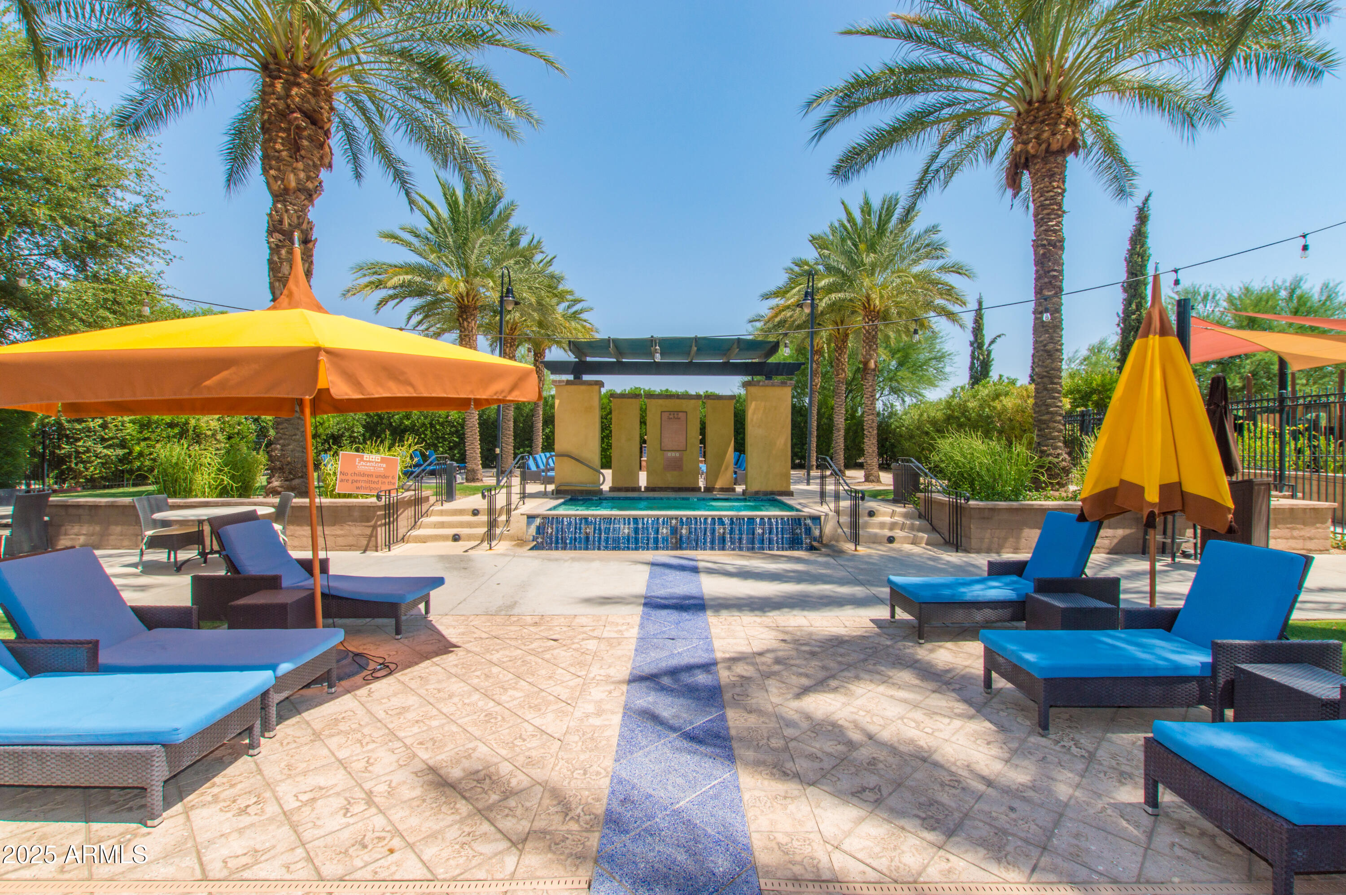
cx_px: 673
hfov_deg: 100.4
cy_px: 448
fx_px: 560
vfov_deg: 77.2
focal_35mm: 15
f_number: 10
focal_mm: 10
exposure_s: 1/200
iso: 100
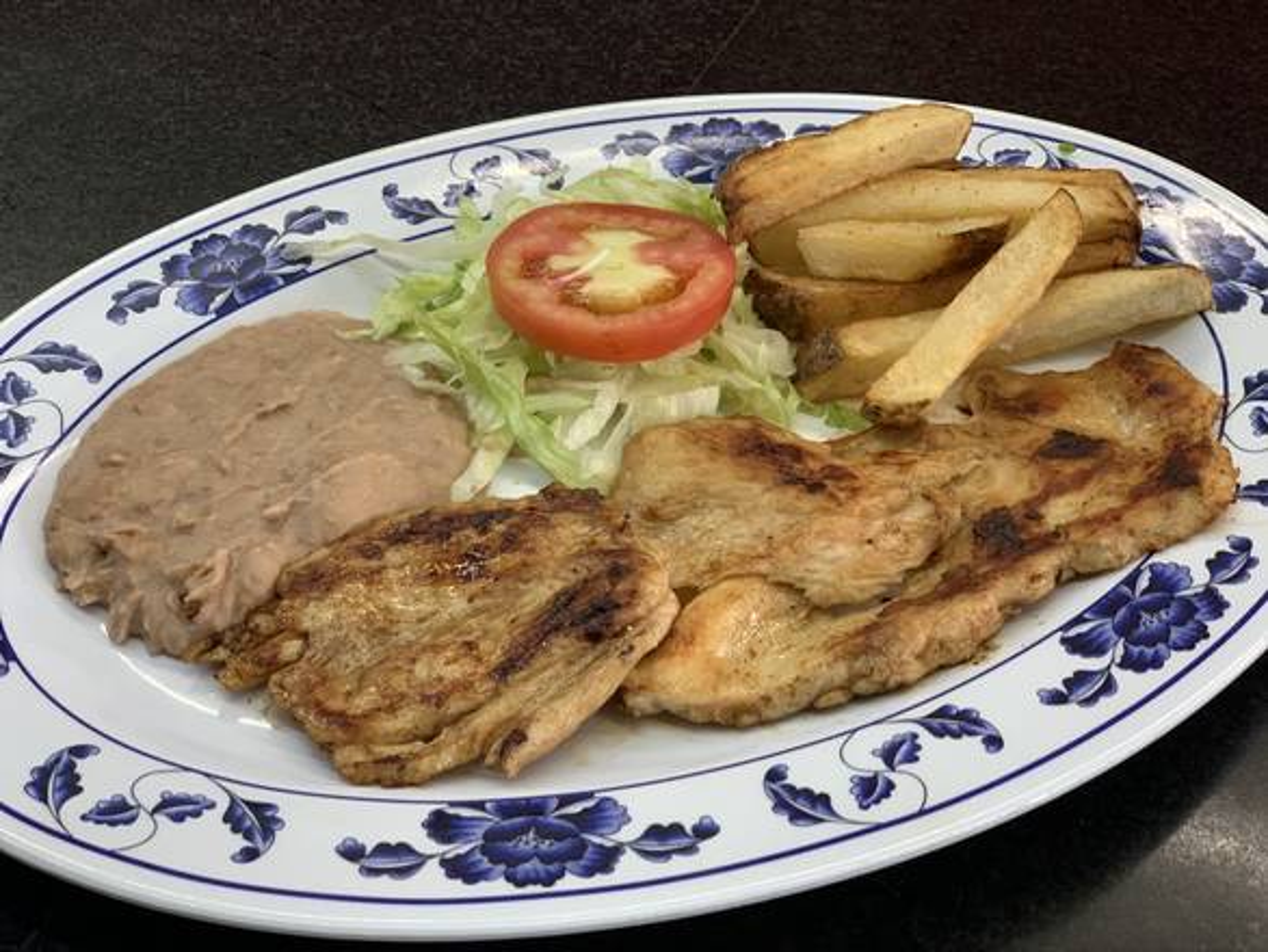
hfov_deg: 36.8
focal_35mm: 52
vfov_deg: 28.1
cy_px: 476
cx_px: 634
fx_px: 1906
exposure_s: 1/60
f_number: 2.4
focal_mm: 6
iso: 200
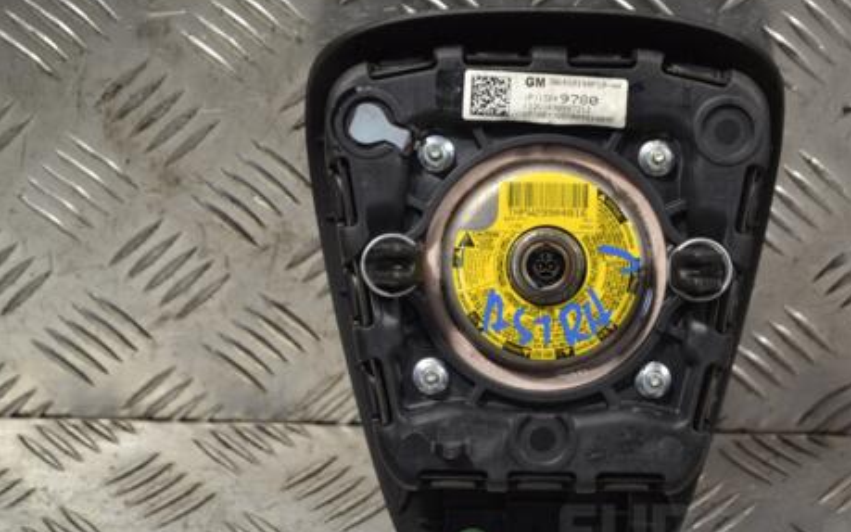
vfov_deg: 13.6
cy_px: 285
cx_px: 525
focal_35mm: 96
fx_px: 2227
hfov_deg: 21.6
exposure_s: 1/30
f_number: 5.3
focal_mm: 48
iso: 180
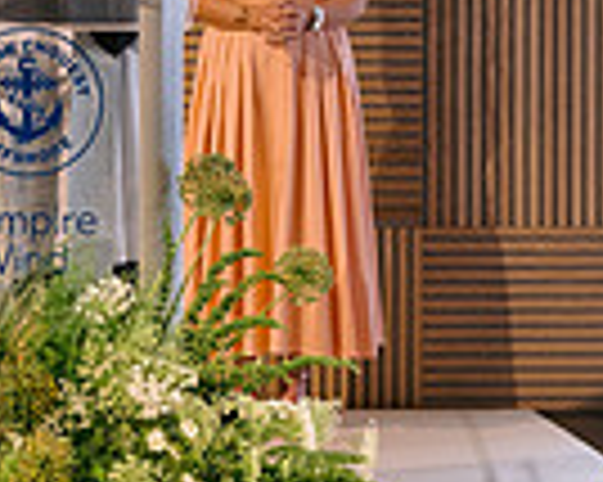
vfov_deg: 7.5
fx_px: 3620
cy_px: -101
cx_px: 54
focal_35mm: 203
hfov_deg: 9.5
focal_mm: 50
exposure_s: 1/160
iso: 800
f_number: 2.8
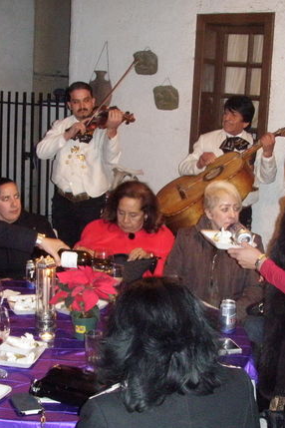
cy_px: 231
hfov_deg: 23.0
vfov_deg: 33.9
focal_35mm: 59
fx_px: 701
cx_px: 141
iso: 500
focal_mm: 6.7
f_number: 3.5
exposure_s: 1/30
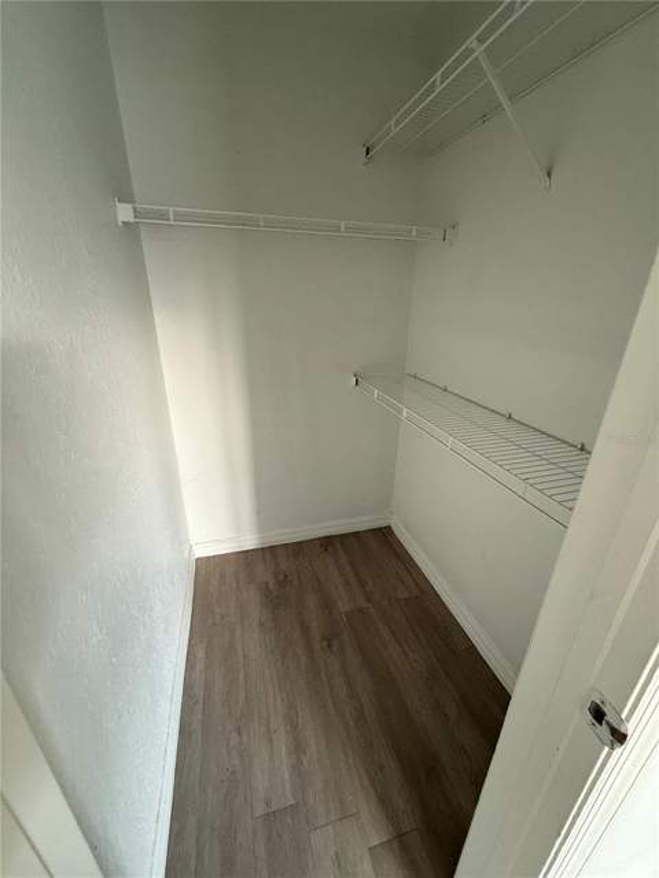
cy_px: 439
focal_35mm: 14
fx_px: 355
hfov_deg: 85.7
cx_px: 330
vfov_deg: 102.1
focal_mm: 2.22
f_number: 2.2
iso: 500
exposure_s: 1/60
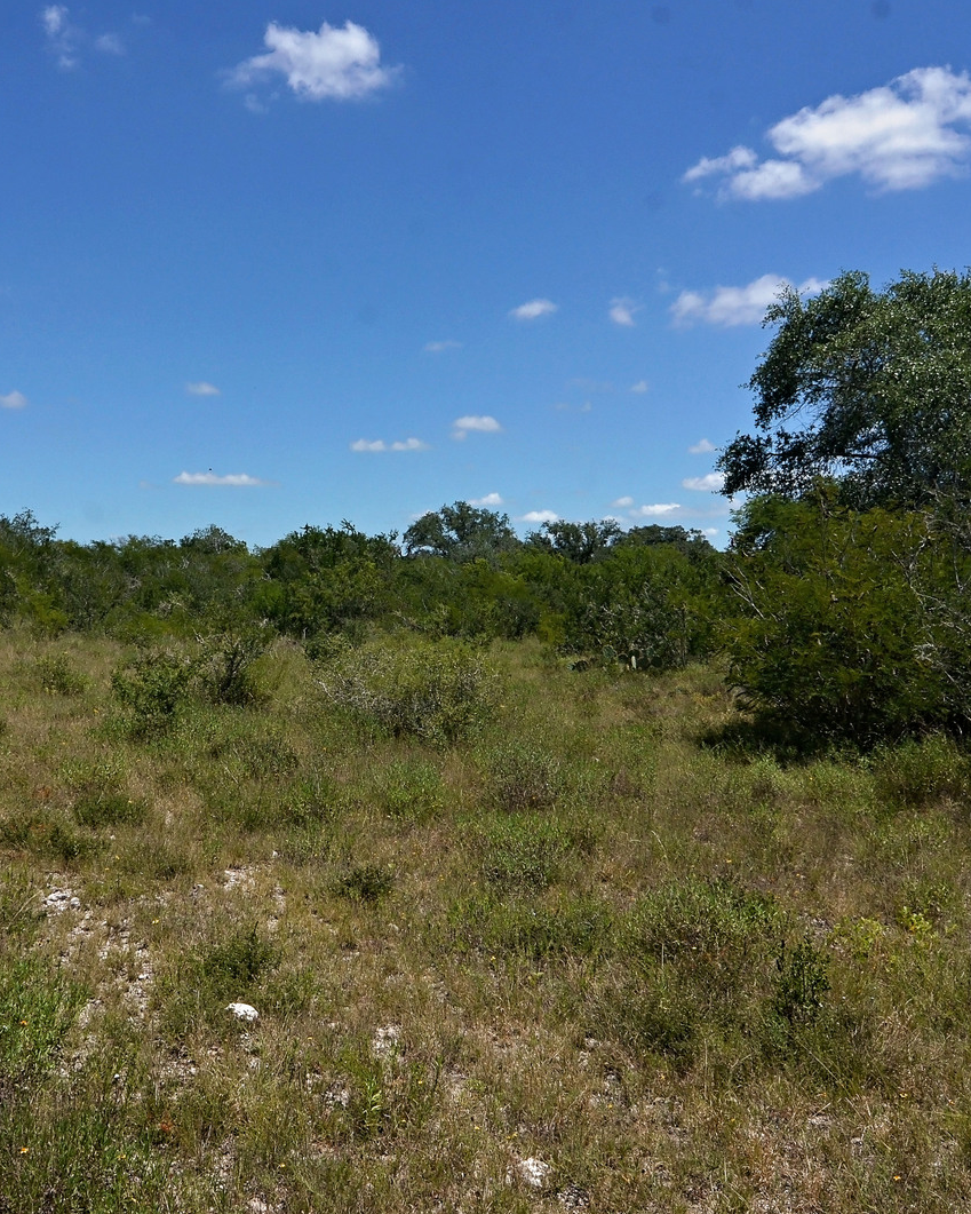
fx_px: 1319
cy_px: 598
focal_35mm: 37
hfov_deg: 40.0
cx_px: 332
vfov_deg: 49.4
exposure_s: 1/1250
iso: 250
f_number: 10
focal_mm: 17
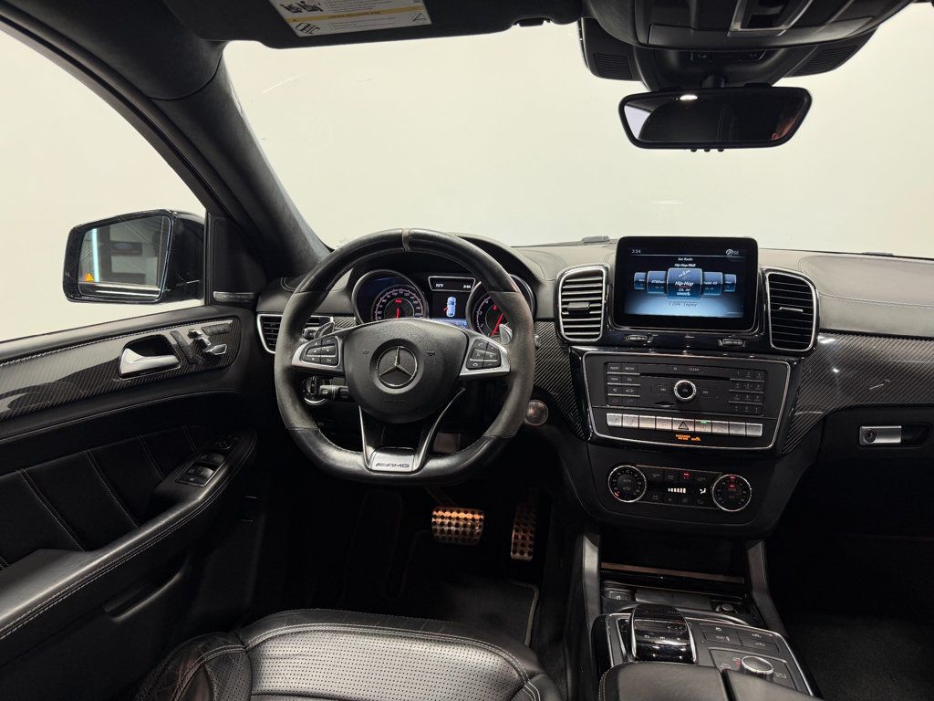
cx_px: 467
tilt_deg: -15.6
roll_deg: +0.8
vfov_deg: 56.8
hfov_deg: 71.6
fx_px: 648
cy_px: 350
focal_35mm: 24
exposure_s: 1/120
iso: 125
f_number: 1.78
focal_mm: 6.76
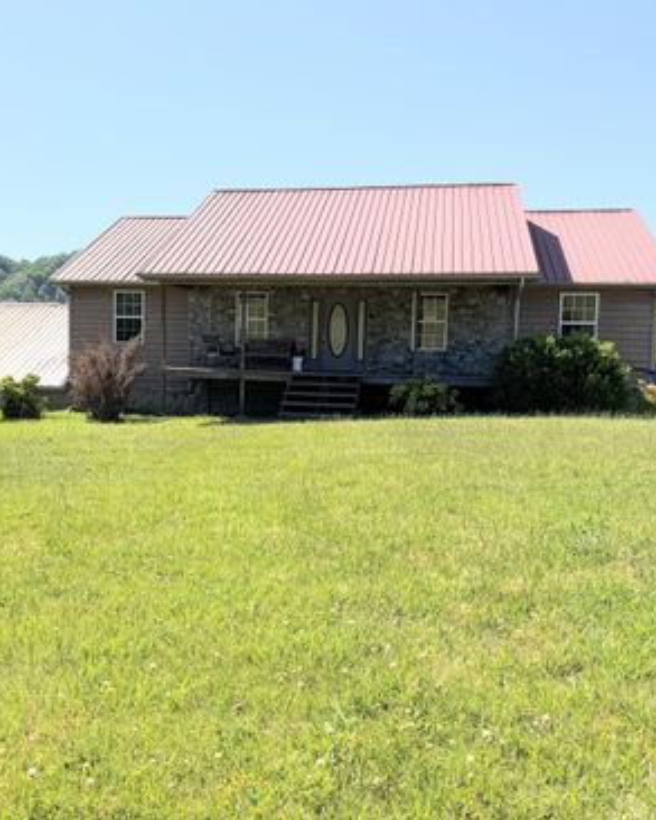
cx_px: 264
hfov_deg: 45.6
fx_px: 776
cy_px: 402
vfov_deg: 55.6
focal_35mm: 32
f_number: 1.78
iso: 80
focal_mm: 6.76
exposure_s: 1/5714
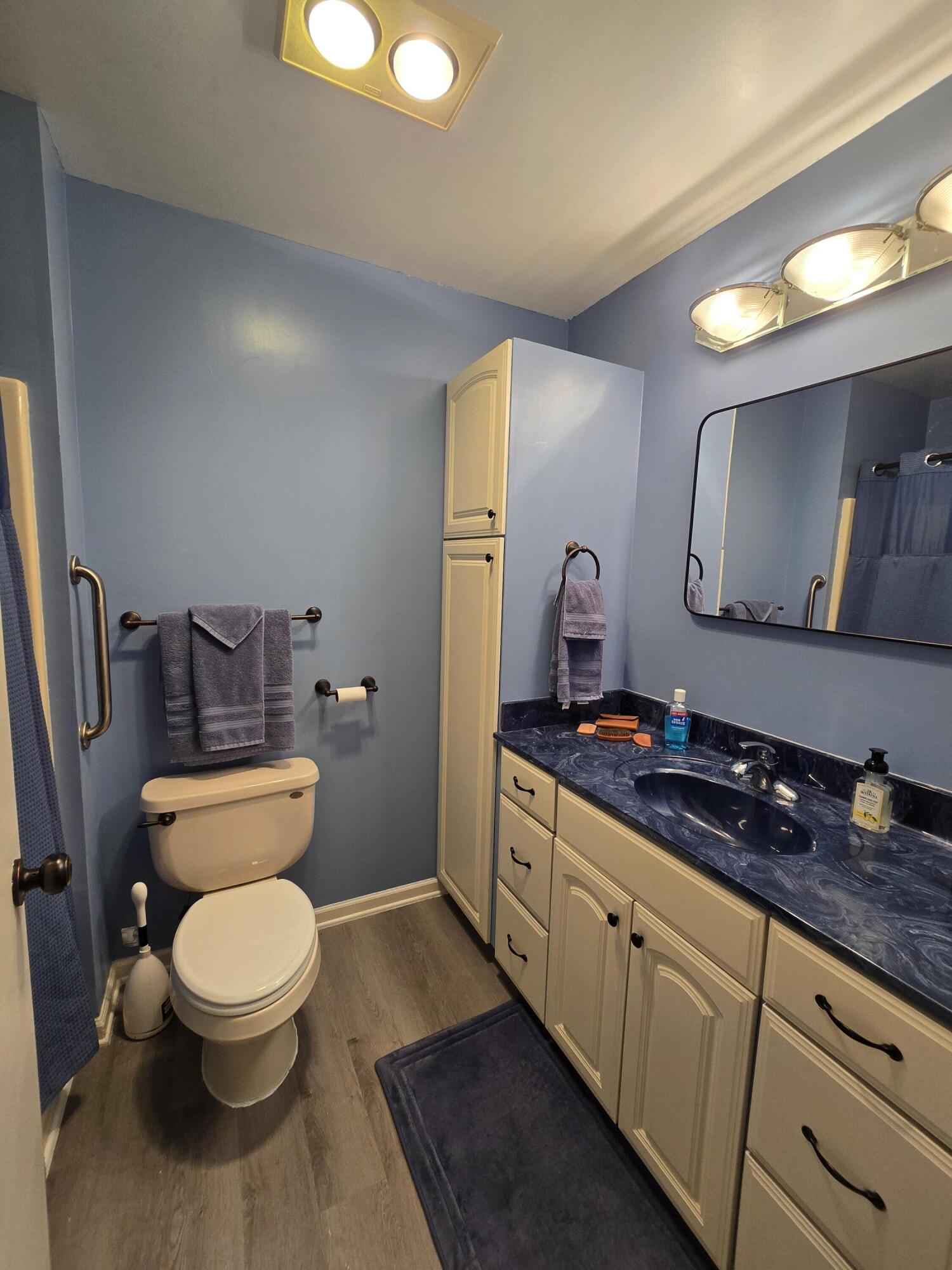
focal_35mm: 13
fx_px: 477
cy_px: 635
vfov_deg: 106.2
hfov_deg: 89.9
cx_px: 476
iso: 80
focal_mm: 2.2
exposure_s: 1/60
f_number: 2.2
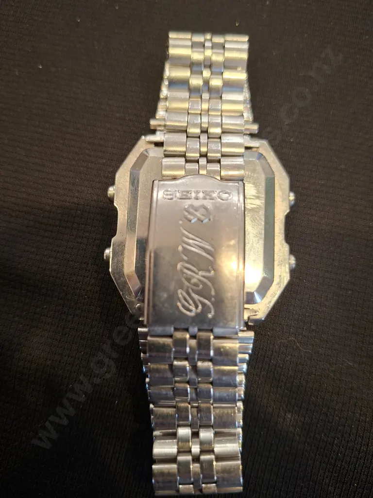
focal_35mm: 23
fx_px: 330
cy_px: 249
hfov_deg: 58.9
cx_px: 186
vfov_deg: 73.9
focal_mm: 5.54
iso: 250
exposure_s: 1/50
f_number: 1.8
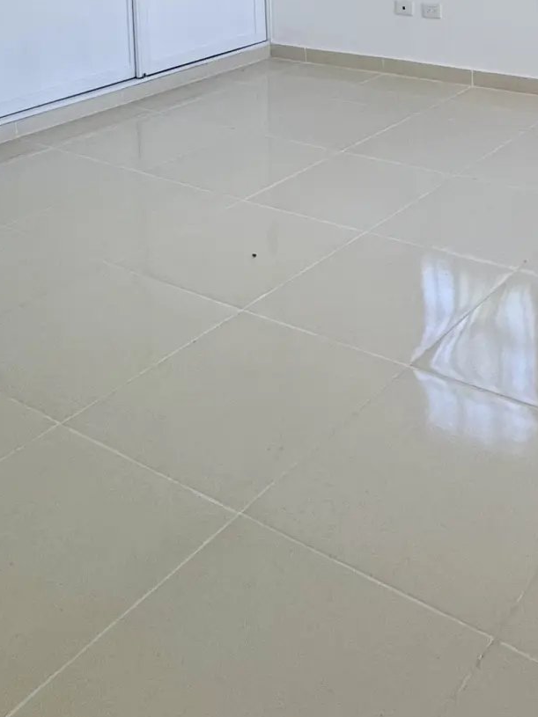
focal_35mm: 44
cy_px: -100
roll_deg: +1.5
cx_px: 469
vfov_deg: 35.6
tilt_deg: -4.4
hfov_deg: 31.5
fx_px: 912
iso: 50
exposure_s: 1/120
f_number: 2.2
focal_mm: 2.22
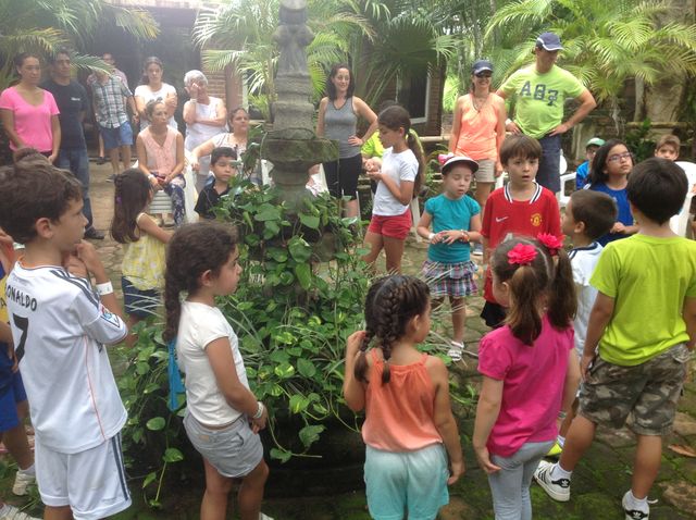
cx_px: 348
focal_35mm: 35
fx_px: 703
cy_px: 260
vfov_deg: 40.6
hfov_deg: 52.7
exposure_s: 1/120
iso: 64
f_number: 2.4
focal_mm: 4.28
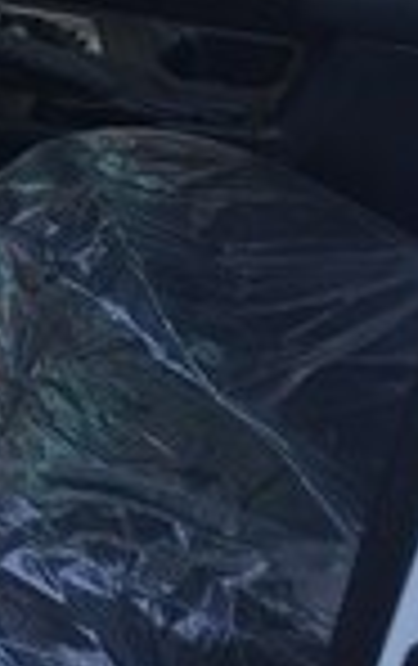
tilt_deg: -19.0
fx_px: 1870
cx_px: -135
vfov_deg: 18.6
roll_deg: +0.6
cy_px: -225
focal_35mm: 103
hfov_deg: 12.3
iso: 100
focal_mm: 4.15
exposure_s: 1/33
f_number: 2.2
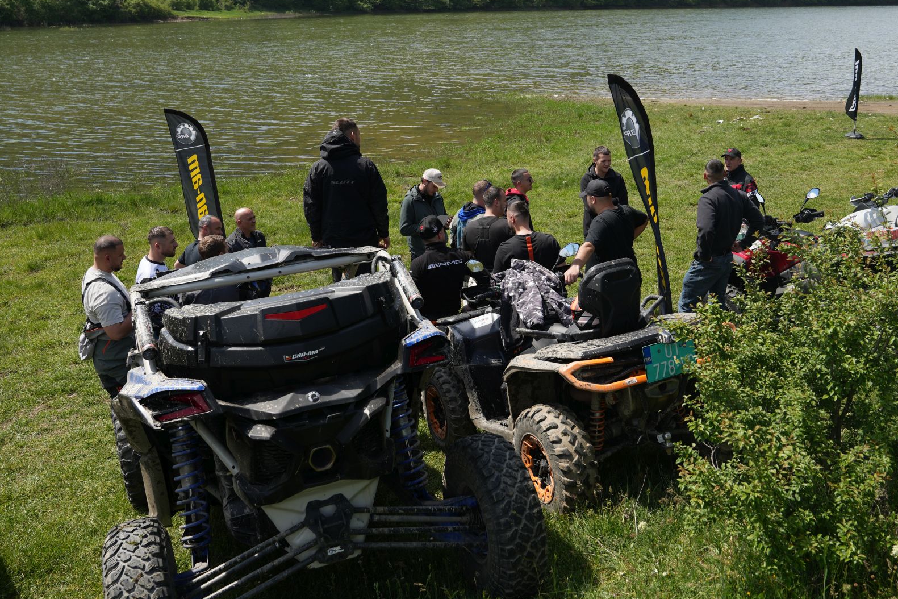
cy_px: 264
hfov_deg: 55.7
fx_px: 848
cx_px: 486
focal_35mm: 34
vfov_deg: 38.8
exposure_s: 1/125
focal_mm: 28
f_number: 5.6
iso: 100
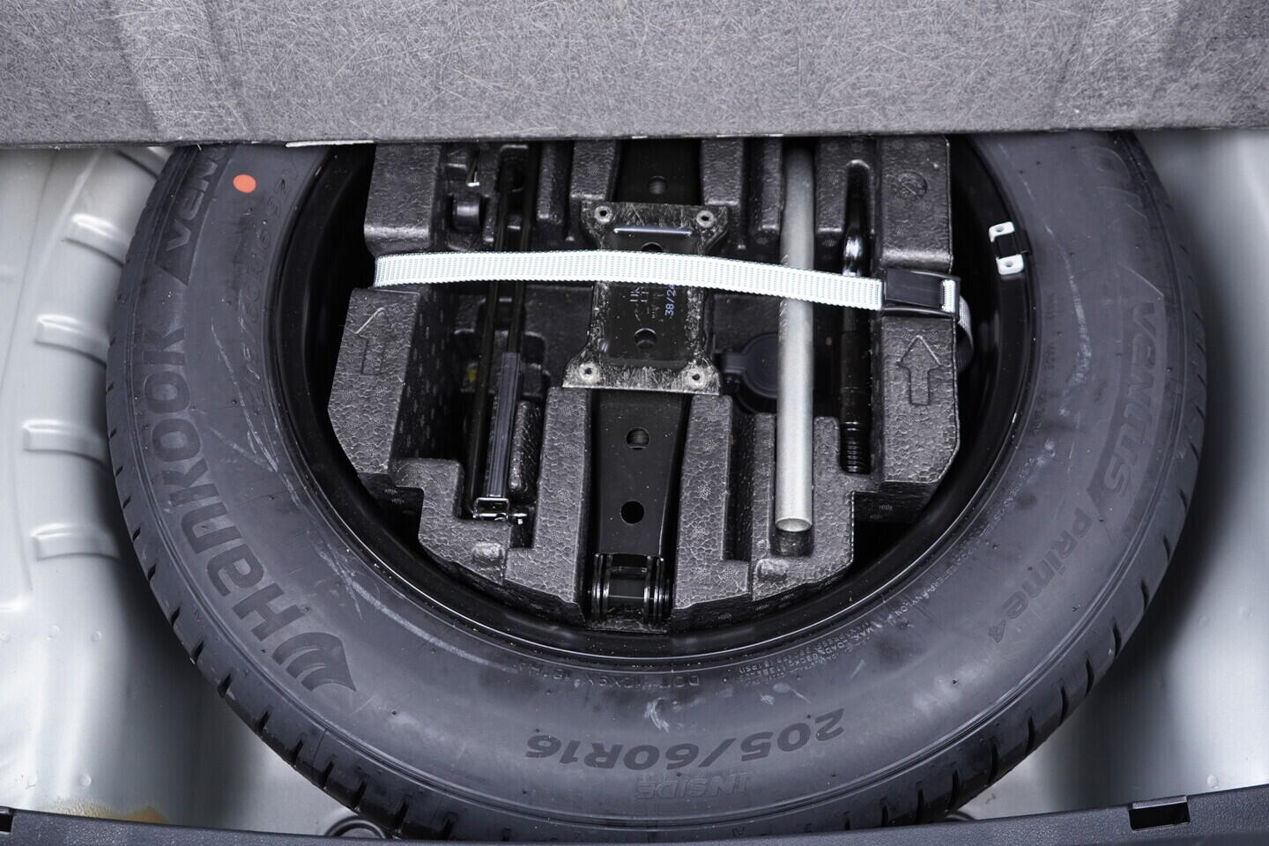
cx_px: 634
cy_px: 423
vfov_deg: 36.9
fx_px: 1269
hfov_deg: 53.1
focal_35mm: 36
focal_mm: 24
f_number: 2.8
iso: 500
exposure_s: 1/40
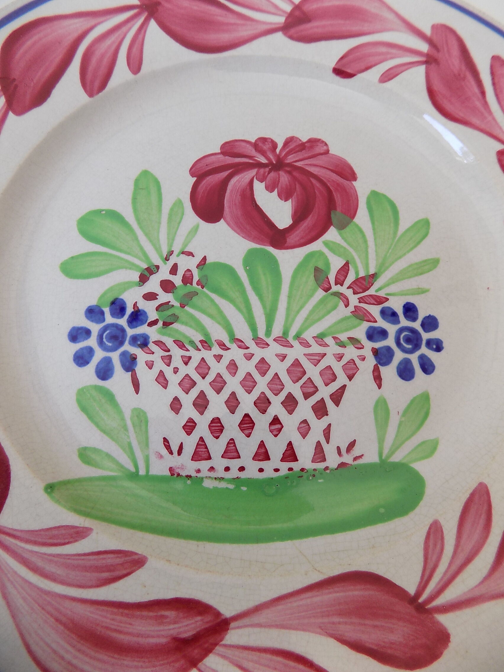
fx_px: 446
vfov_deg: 73.9
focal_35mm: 23
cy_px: 336
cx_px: 252
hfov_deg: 58.9
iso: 100
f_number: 3.1
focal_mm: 4
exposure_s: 1/30
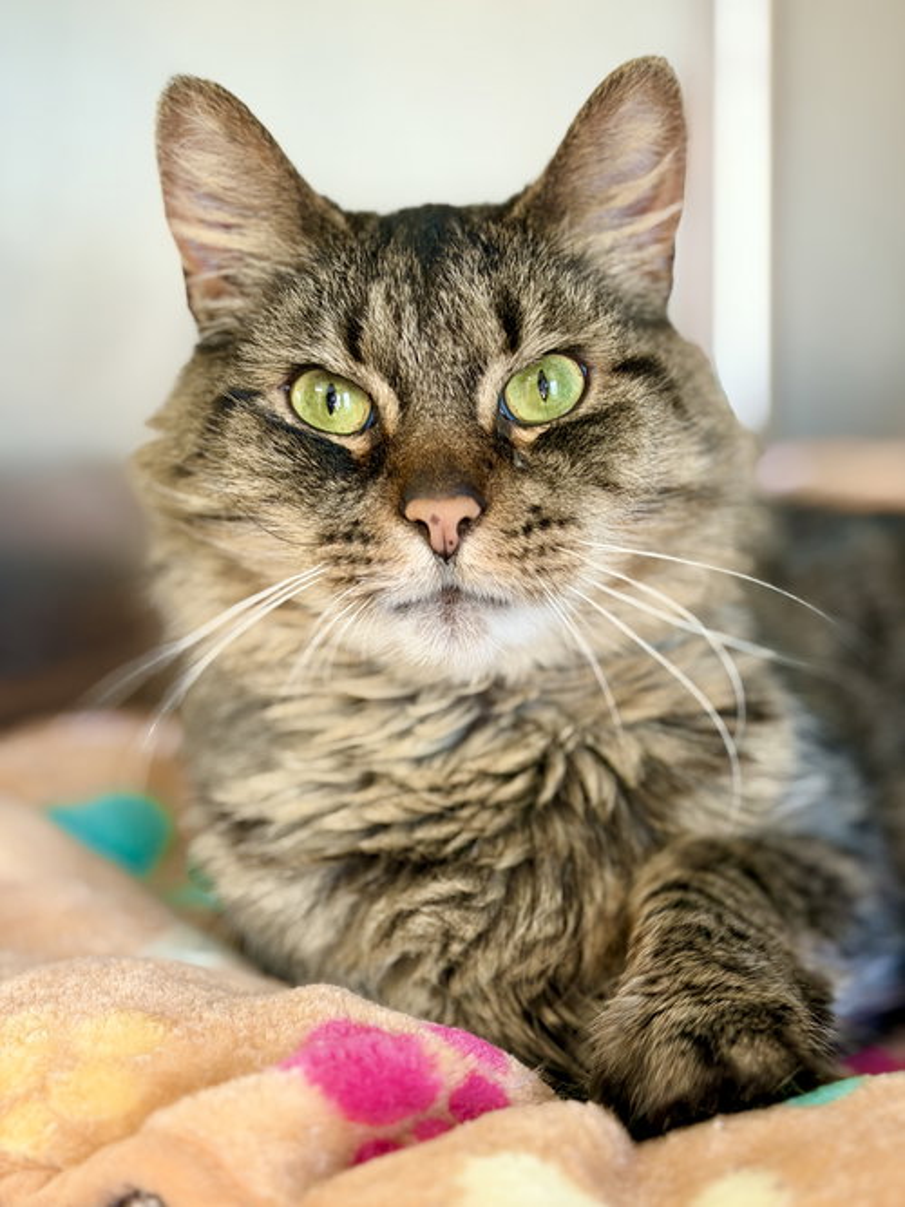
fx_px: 1674
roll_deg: +1.4
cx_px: 452
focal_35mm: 48
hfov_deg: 30.3
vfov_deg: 39.7
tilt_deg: -10.9
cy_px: 604
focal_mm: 6.76
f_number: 1.78
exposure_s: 1/60
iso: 160
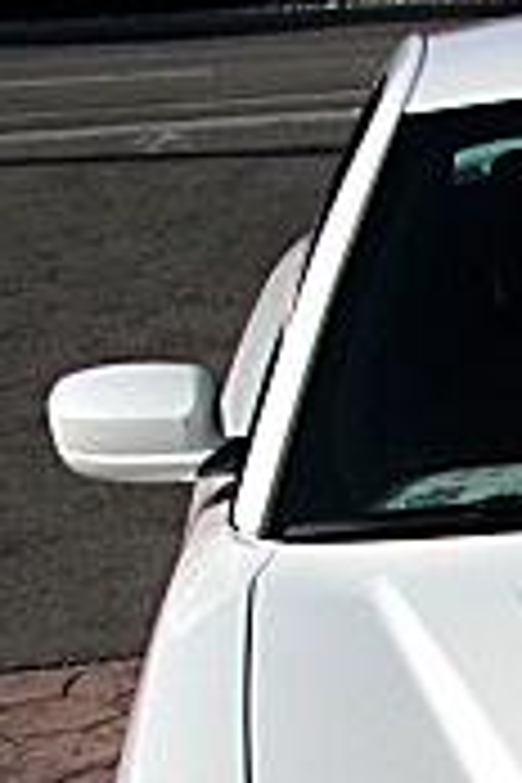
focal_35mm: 138
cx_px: 1179
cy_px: 1012
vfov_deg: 14.3
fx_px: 3001
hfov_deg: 9.1
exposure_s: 1/160
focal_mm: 6.3
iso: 50
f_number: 7.9
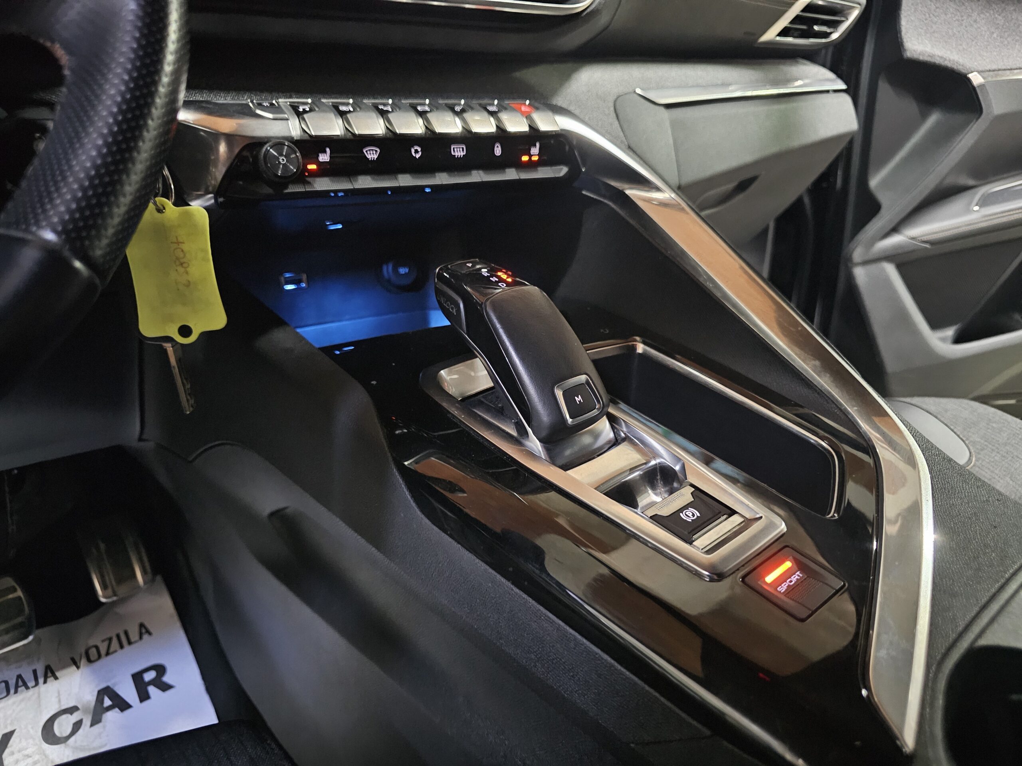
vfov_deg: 58.9
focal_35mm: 23
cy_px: 383
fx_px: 679
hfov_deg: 73.9
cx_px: 511
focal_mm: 6.3
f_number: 1.7
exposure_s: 1/16.7
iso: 2000
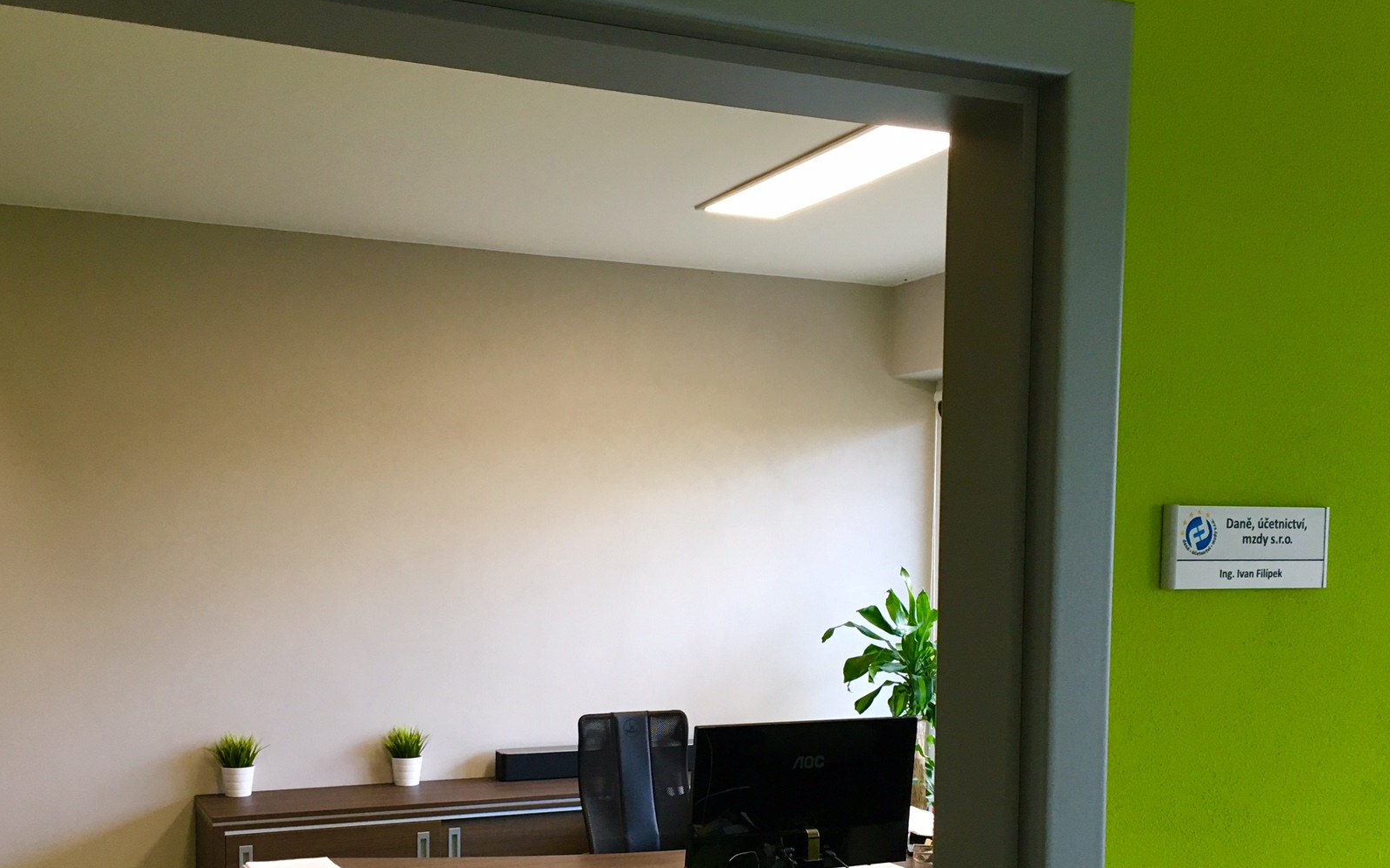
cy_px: 635
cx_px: 670
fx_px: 1477
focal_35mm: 39
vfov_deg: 32.2
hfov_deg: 50.4
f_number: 2.2
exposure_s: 1/33
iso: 50
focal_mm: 4.15
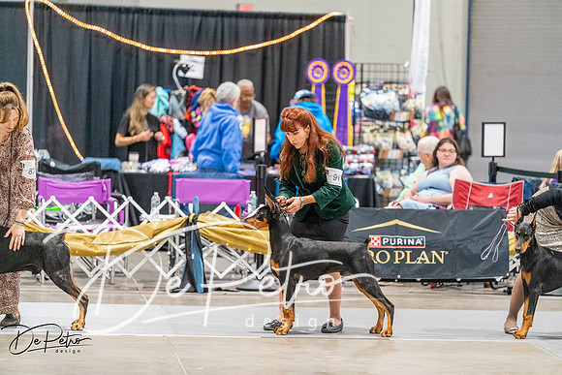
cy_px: 188
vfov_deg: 7.5
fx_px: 2842
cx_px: 281
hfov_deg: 11.3
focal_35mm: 182
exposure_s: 1/320
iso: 12800
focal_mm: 182
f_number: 2.8
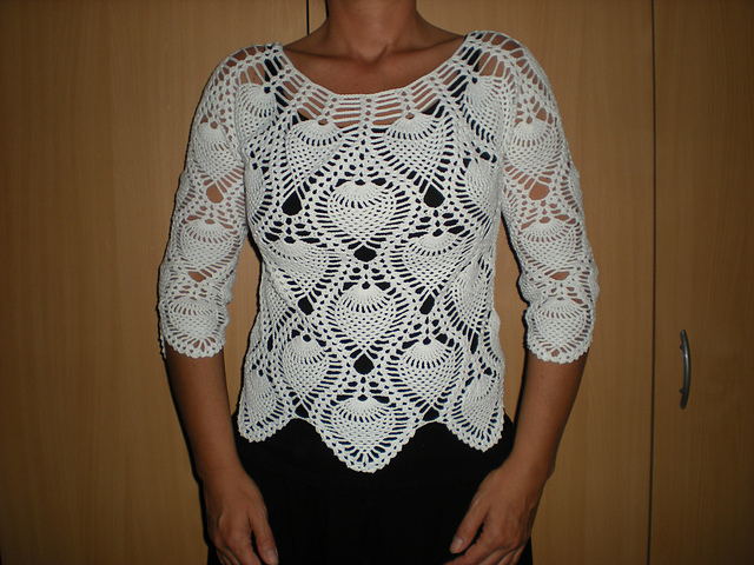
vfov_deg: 37.7
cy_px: 282
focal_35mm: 38
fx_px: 828
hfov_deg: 49.0
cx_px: 377
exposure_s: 1/60
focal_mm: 6.3
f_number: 3.1
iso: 64
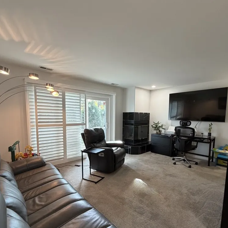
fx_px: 134
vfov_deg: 80.3
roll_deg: -0.9
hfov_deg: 80.7
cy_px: 129
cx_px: 119
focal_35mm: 18
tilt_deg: -5.1
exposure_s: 1/60
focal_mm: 2.22
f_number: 2.2
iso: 200
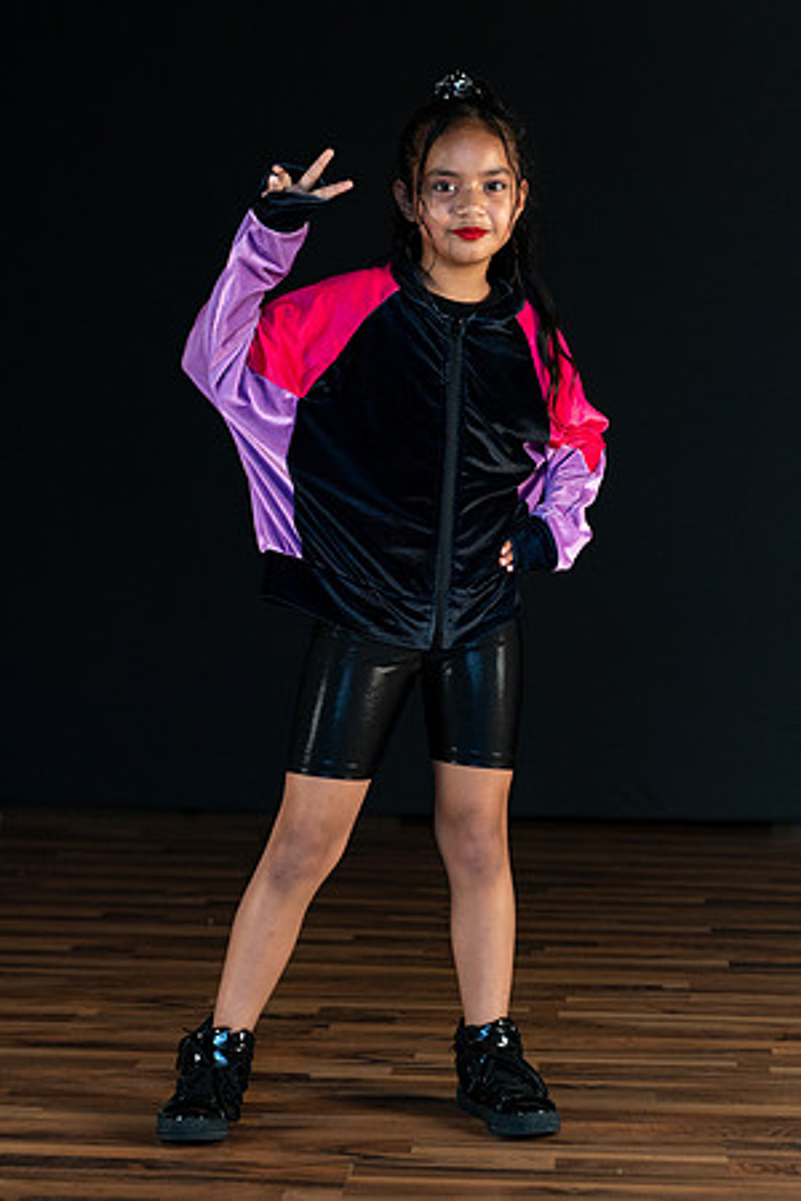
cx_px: 400
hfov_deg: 15.9
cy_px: 600
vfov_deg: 23.6
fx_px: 2870
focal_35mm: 86
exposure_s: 1/250
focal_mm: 86
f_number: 4
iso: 4000
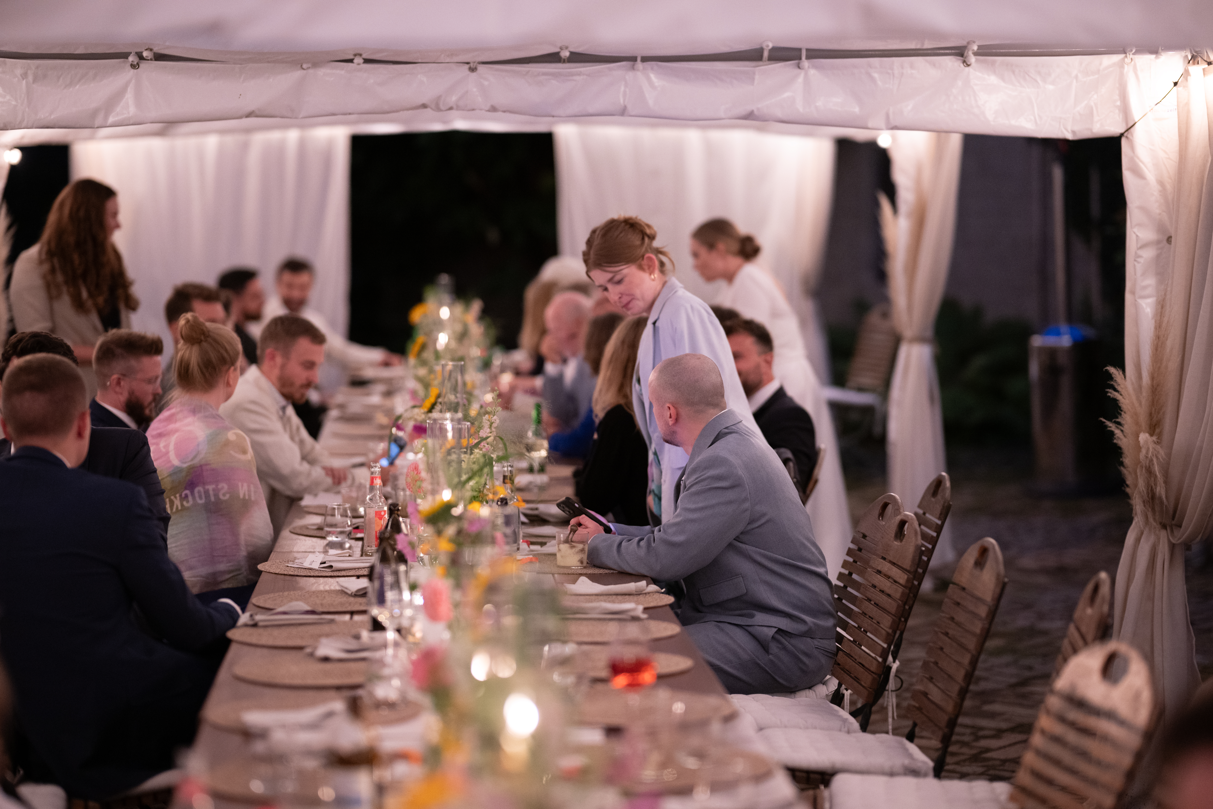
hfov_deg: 23.9
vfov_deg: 16.1
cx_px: 606
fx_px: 2864
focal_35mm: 85
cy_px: 404
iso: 1000
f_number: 1.4
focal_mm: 85
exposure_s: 1/160
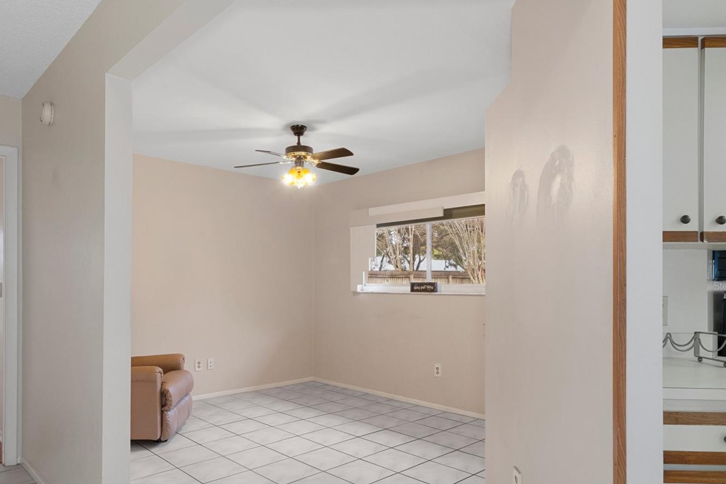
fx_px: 476
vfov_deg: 53.6
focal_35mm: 24
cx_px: 323
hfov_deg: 74.4
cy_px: 286
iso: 320
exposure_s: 1/2
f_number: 8
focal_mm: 13
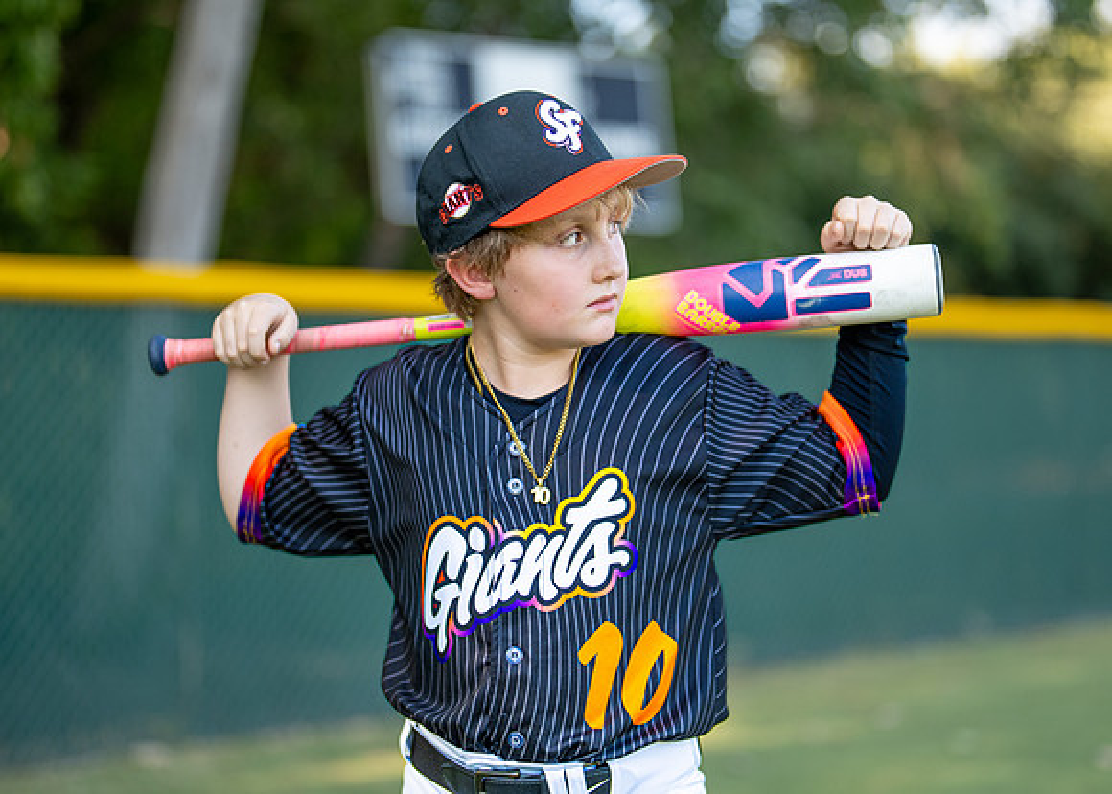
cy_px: 379
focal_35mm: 68
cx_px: 569
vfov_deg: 20.9
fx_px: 2156
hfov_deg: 28.9
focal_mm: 50
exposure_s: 1/2000
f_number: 1.2
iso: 160
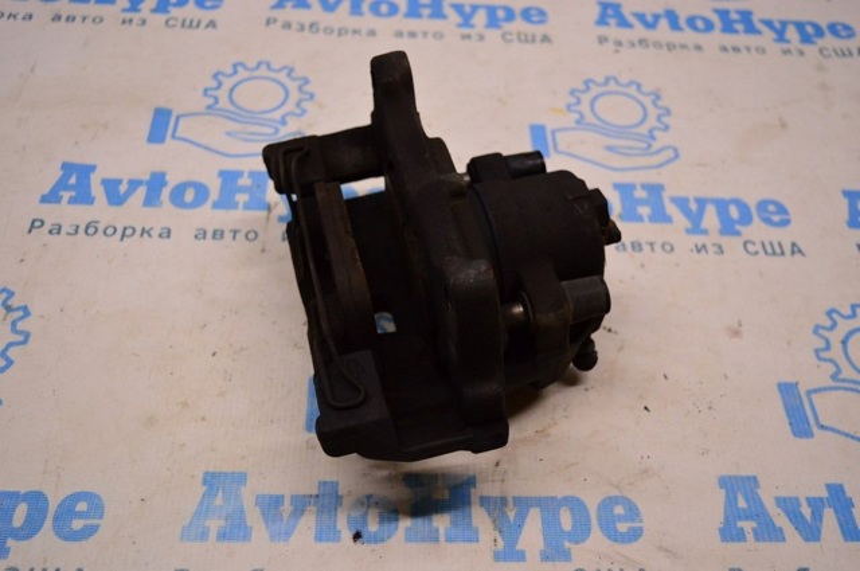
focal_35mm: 36
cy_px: 286
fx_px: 859
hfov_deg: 53.2
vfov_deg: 36.8
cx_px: 430
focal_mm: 24
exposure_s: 1/400
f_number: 4
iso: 1600
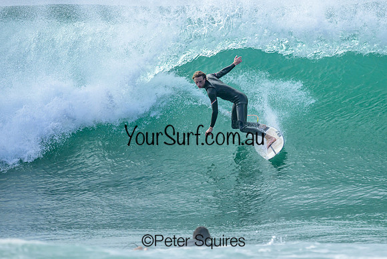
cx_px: 266
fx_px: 11805
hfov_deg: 1.9
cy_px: 96
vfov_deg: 1.3
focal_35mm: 1098
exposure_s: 1/2000
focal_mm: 800
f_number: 6.3
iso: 450
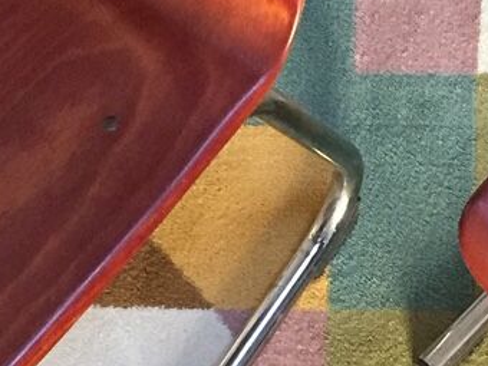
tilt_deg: -70.4
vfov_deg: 10.7
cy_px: 166
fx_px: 1960
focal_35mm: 139
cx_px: 471
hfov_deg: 14.0
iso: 250
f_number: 2.2
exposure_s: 1/33
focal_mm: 4.15
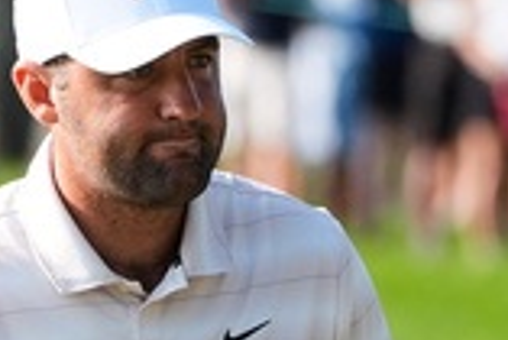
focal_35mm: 1854
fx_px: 26186
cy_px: 913
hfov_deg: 1.1
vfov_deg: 0.7
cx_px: 256
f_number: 5.6
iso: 1000
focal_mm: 285
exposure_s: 1/2000
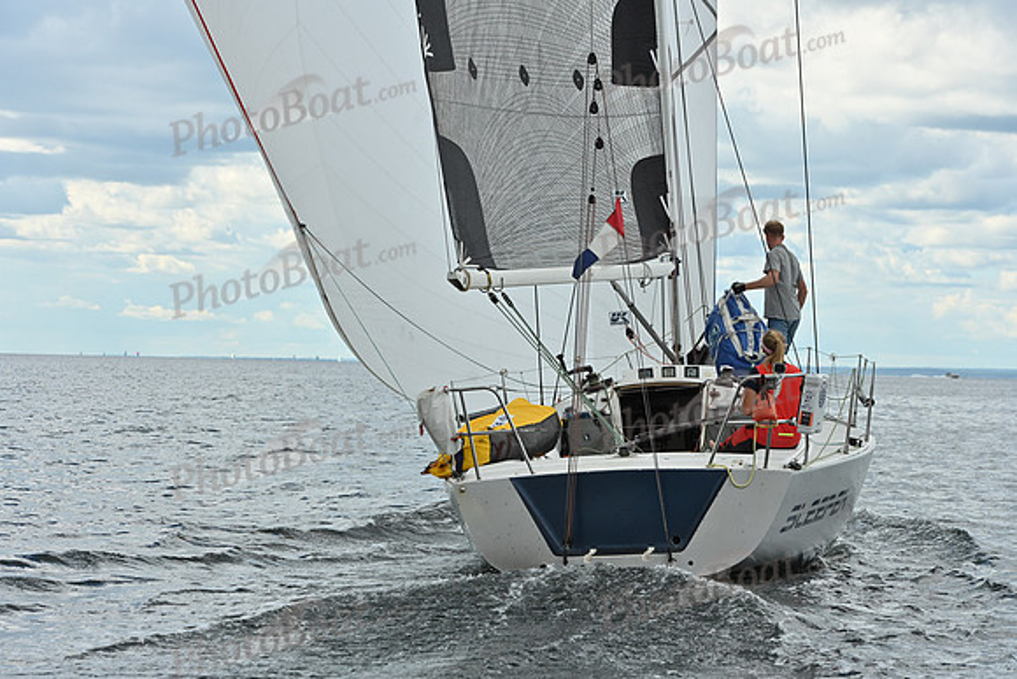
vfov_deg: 14.9
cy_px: 340
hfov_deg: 22.1
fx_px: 2599
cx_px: 508
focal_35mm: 92
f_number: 8
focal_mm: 92
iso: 250
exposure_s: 1/800
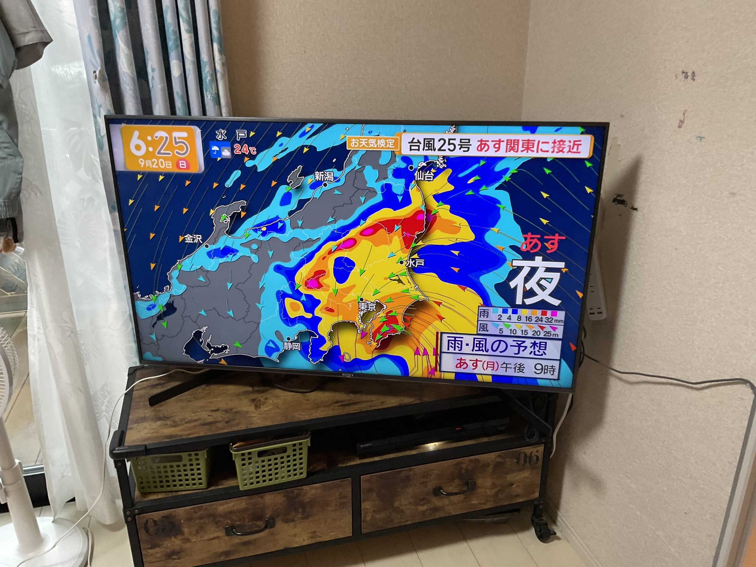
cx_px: 378
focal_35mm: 29
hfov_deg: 61.7
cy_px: 284
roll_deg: -2.4
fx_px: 633
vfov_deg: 48.2
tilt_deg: -24.8
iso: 100
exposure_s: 1/60
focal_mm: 3
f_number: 1.8
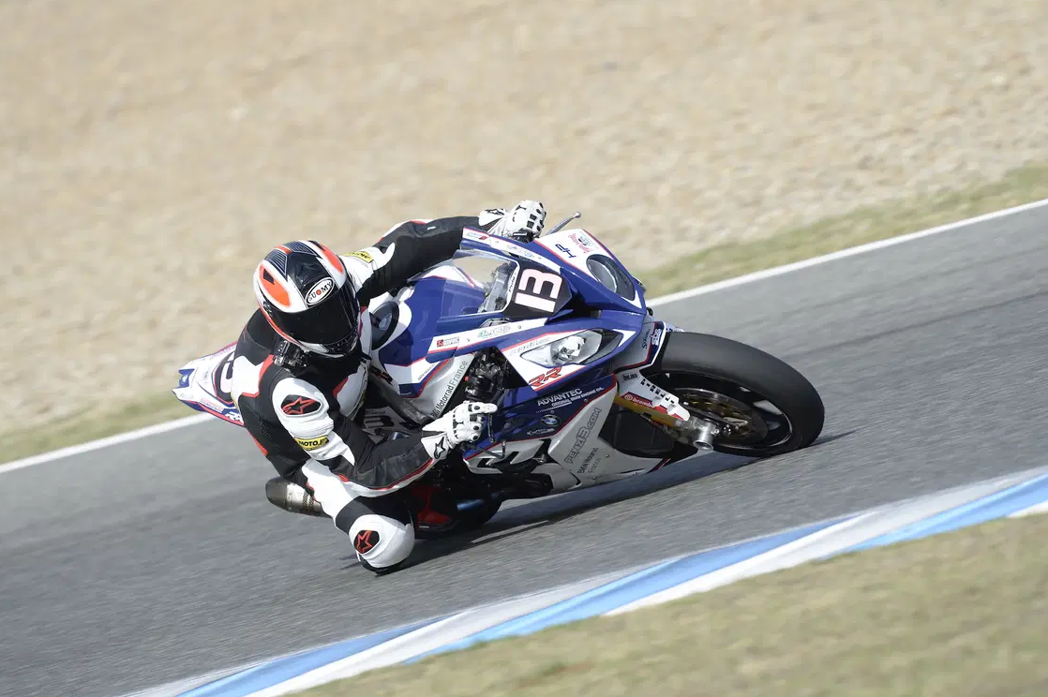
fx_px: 18736
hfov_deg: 3.2
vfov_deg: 2.1
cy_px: 353
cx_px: 527
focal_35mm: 644
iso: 200
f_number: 7.1
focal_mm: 600
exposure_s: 1/640
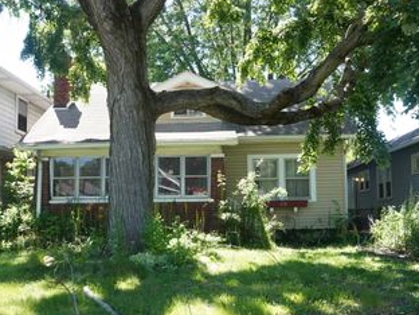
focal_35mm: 37
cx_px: 212
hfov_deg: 50.1
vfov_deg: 38.5
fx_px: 448
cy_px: 185
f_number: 8
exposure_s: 1/320
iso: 1000
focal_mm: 16
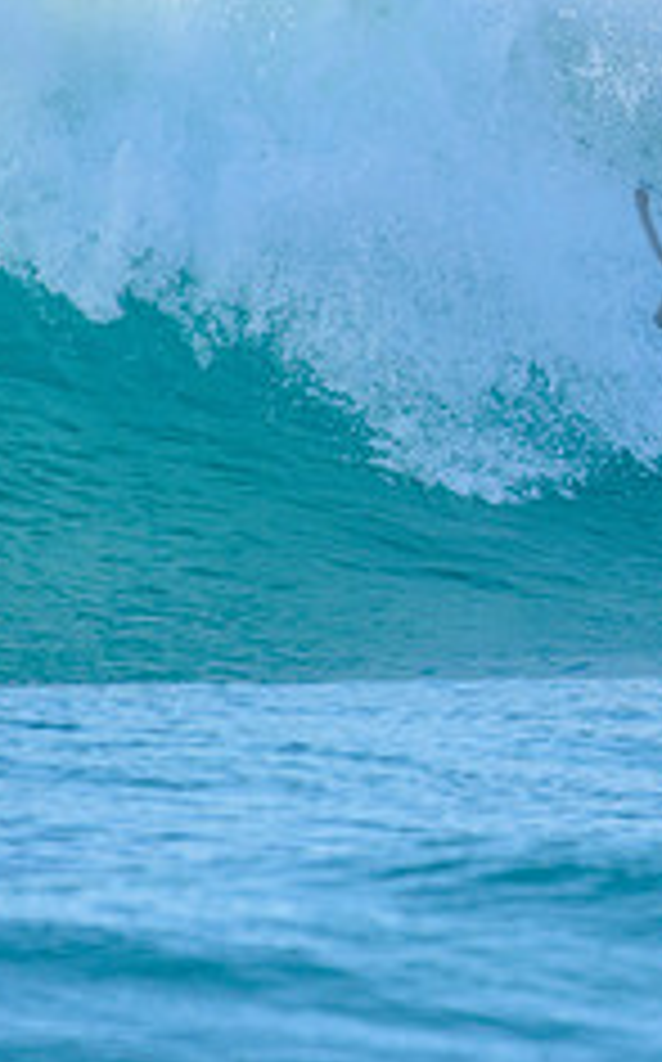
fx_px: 36316
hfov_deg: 1.0
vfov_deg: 1.7
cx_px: 1099
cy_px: 218
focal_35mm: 1255
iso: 500
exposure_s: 1/2000
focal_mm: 500
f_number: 5.6
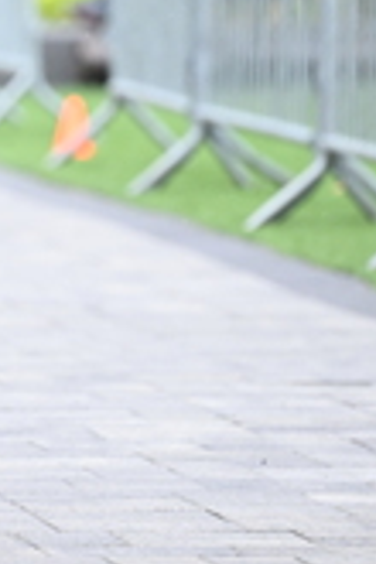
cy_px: 51
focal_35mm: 601
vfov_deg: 3.4
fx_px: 9415
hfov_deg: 2.3
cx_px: -179
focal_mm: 180
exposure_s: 1/1250
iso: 1250
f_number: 2.8
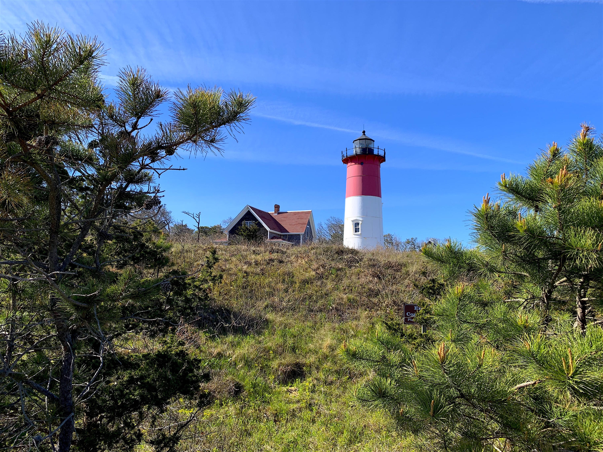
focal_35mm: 26
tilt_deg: +8.5
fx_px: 453
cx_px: 302
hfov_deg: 67.3
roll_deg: -1.3
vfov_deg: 53.1
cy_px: 226
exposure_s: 1/1447
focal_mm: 4.25
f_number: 1.8
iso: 25
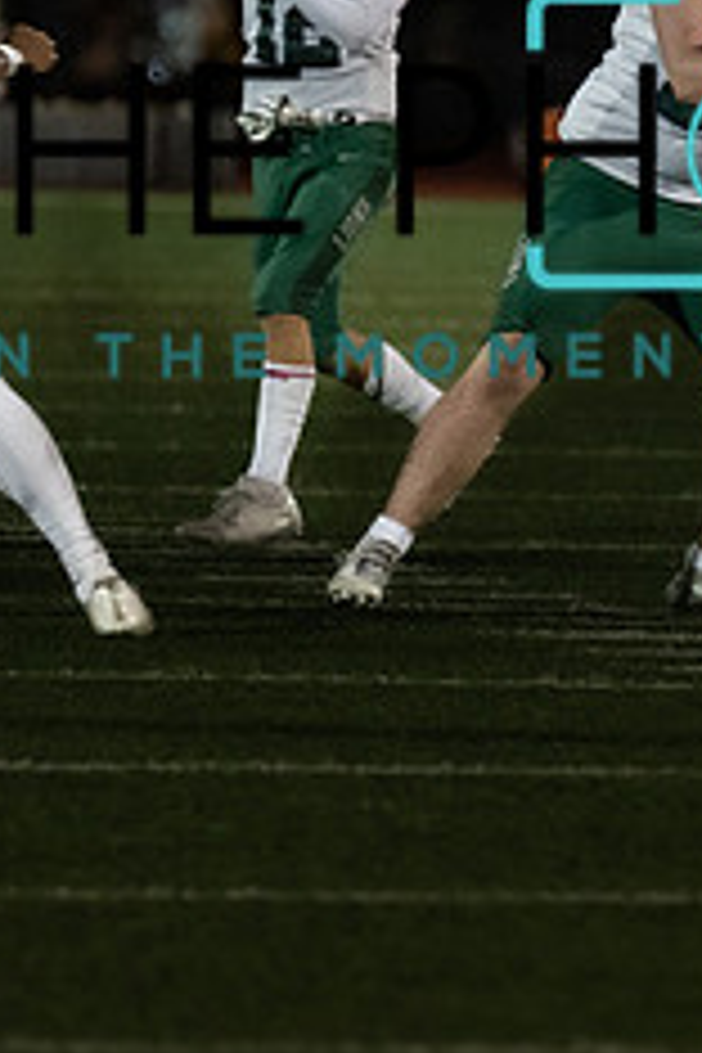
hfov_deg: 1.7
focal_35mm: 831
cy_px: 111
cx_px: 1089
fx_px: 24305
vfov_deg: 2.5
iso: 1600
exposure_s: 1/1000
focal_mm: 200
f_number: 2.8
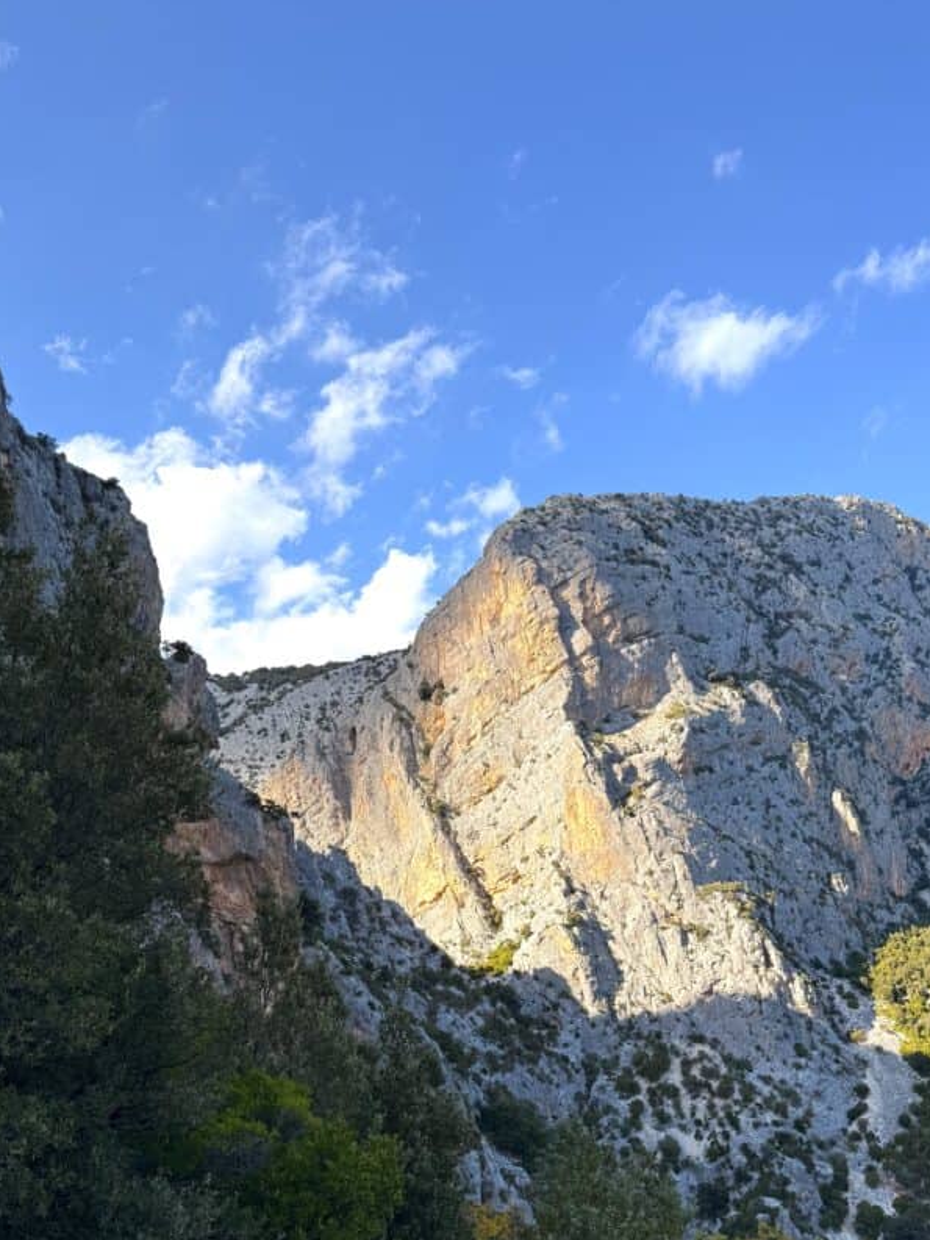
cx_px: 495
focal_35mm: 31
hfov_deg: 45.4
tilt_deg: +10.8
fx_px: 1110
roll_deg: +3.3
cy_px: 793
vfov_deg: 57.5
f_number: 1.78
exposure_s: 1/2169
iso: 80
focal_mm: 6.76
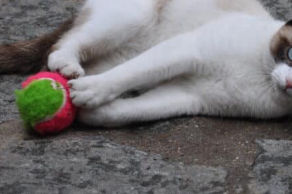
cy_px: 24
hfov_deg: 15.4
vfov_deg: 10.2
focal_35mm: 133
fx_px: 1078
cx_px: 180
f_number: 5.6
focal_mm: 50
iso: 400
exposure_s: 1/100
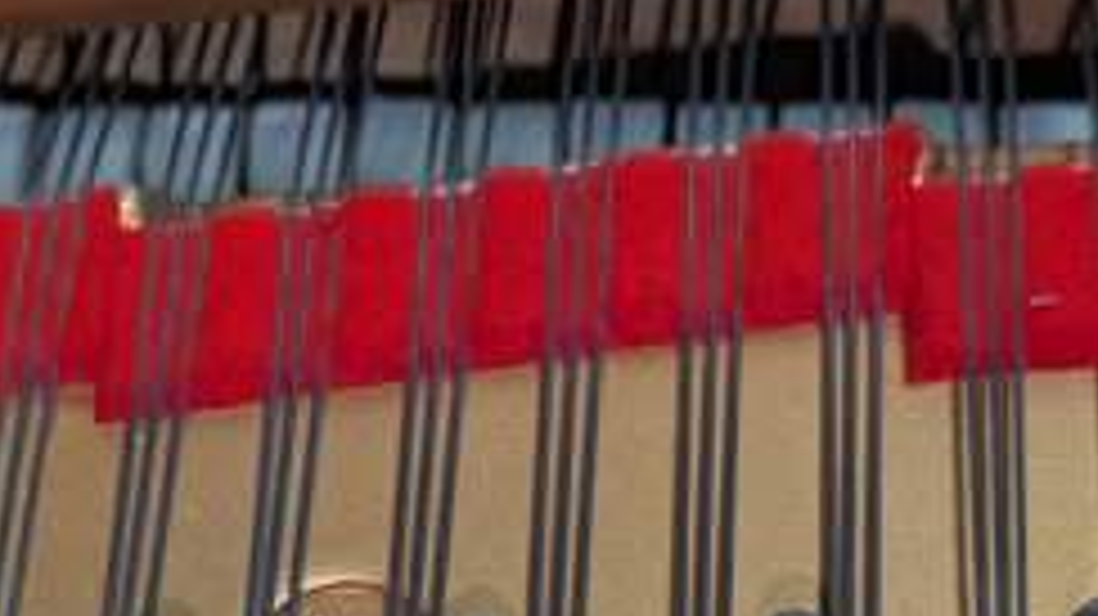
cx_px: 380
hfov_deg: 19.9
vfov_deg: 11.0
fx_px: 3114
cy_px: 850
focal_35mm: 107
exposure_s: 1/100
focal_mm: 5.43
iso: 110
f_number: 1.89
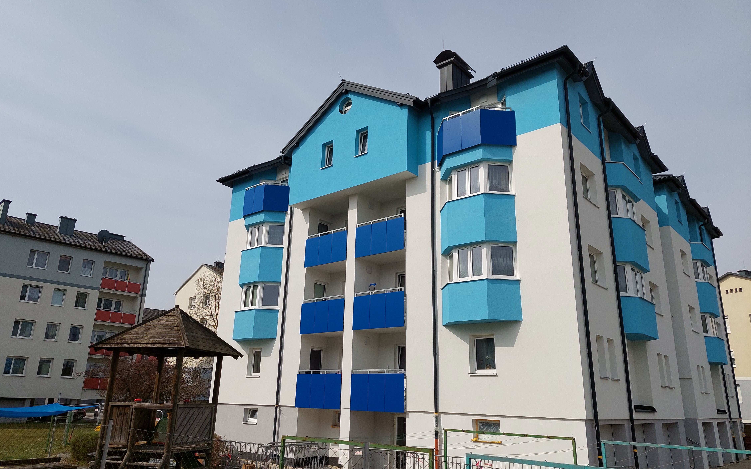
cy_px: 238
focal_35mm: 26
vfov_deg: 47.6
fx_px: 532
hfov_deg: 70.4
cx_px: 369
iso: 40
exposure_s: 1/2605
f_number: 1.8
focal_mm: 5.23
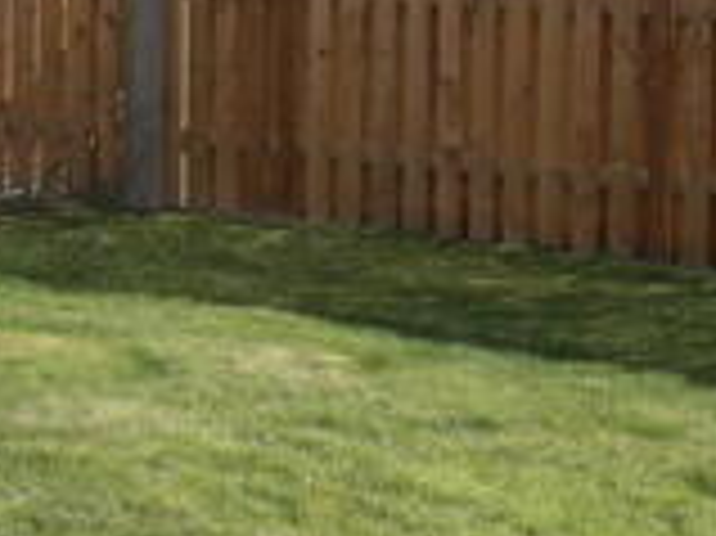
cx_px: -146
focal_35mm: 119
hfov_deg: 15.9
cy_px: -119
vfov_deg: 12.1
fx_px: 2460
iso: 100
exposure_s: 1/250
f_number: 6.3
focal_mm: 20
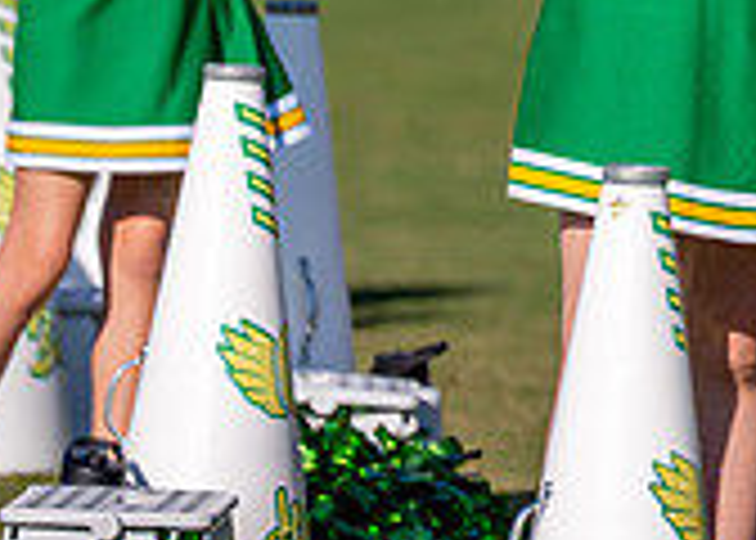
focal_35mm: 701
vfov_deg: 2.1
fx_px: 15051
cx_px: 770
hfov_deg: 2.9
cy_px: -206
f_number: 2.8
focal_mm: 185
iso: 320
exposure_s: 1/12800
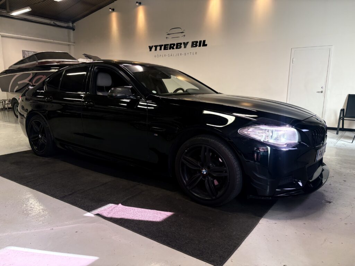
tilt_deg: -10.2
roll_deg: +0.2
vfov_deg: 53.1
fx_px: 267
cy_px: 133
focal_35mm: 26
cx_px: 178
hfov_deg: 67.3
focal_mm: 5.96
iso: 125
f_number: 1.6
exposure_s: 1/50
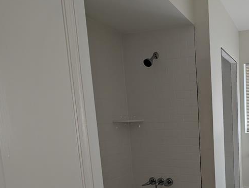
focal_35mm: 25
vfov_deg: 53.1
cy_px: 135
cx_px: 241
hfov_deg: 55.8
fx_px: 180
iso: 41
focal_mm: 2.23
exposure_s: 1/114
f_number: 1.95
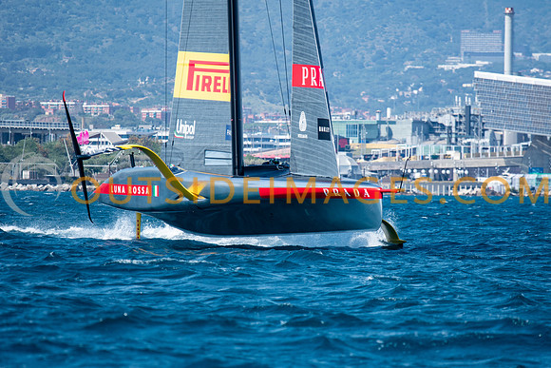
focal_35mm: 450
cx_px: 276
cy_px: 184
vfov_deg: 3.1
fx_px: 6889
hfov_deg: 4.6
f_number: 4
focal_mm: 300
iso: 200
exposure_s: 1/2000
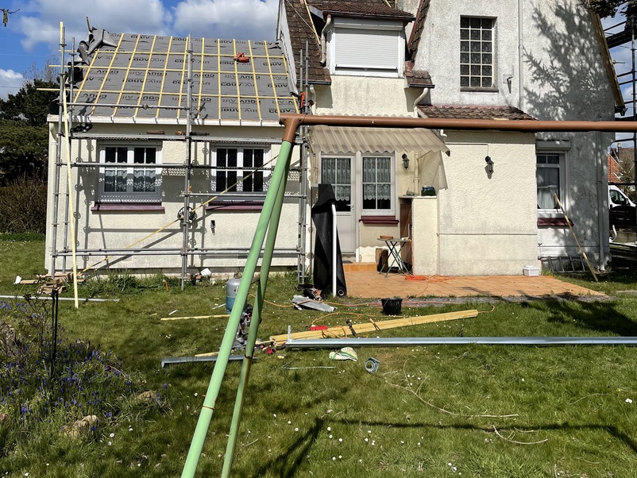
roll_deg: +0.2
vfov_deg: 40.1
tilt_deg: +3.7
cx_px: 319
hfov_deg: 52.6
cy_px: 152
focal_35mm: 35
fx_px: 644
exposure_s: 1/7813
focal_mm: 4.2
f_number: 1.6
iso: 32
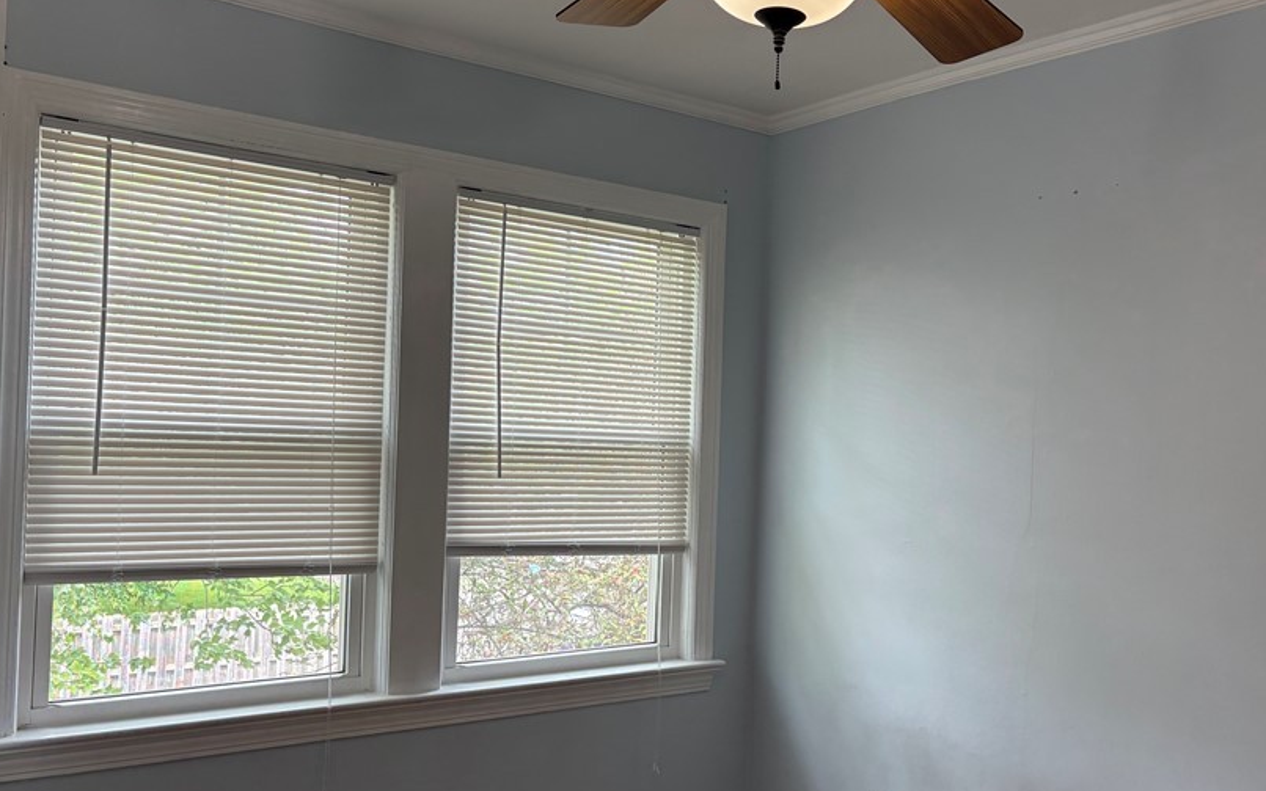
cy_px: 413
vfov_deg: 36.3
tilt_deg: +2.1
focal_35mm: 35
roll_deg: -2.1
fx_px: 1208
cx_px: 754
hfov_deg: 55.0
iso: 80
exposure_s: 1/120
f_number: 1.6
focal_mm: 5.96
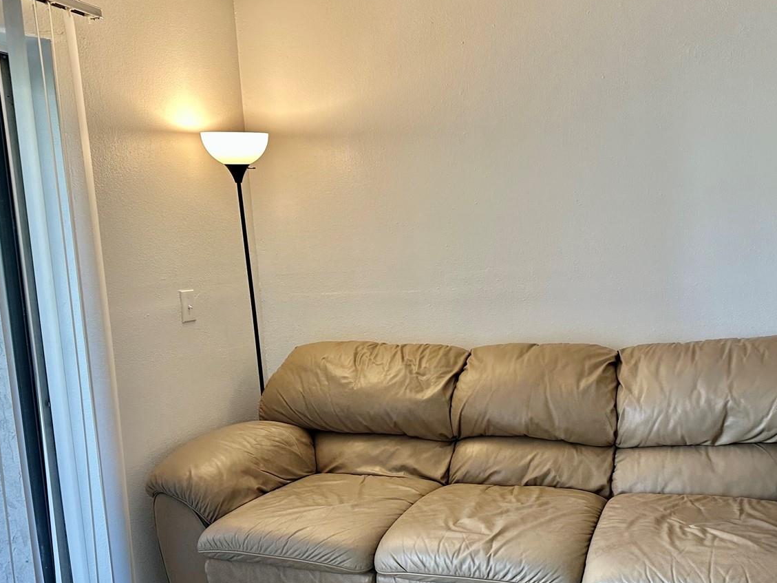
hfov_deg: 53.5
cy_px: 337
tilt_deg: -7.4
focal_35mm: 34
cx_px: 474
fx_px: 763
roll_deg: +3.0
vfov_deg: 41.7
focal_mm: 6.86
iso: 160
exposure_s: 1/120
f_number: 1.78
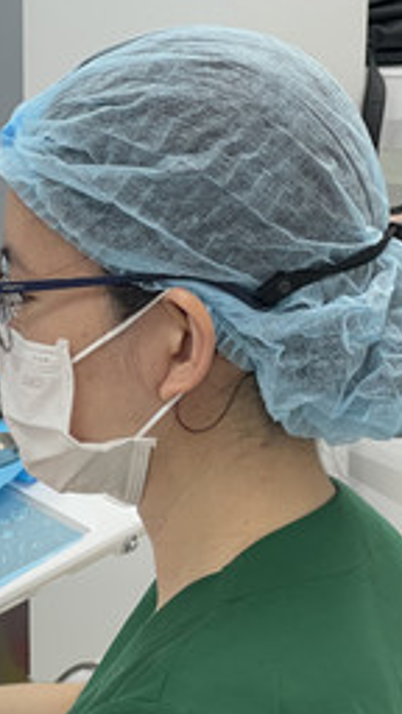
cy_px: 658
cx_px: -43
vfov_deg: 15.6
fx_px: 2577
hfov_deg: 8.8
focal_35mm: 136
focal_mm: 7.5
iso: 100
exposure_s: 1/100
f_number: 2.2
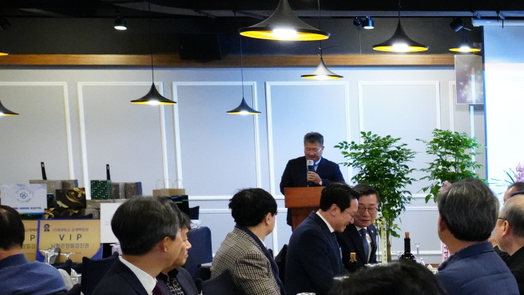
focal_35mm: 69
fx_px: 959
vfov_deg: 17.3
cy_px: 249
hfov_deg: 25.6
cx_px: 708
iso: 10000
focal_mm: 24
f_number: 4
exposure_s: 1/250
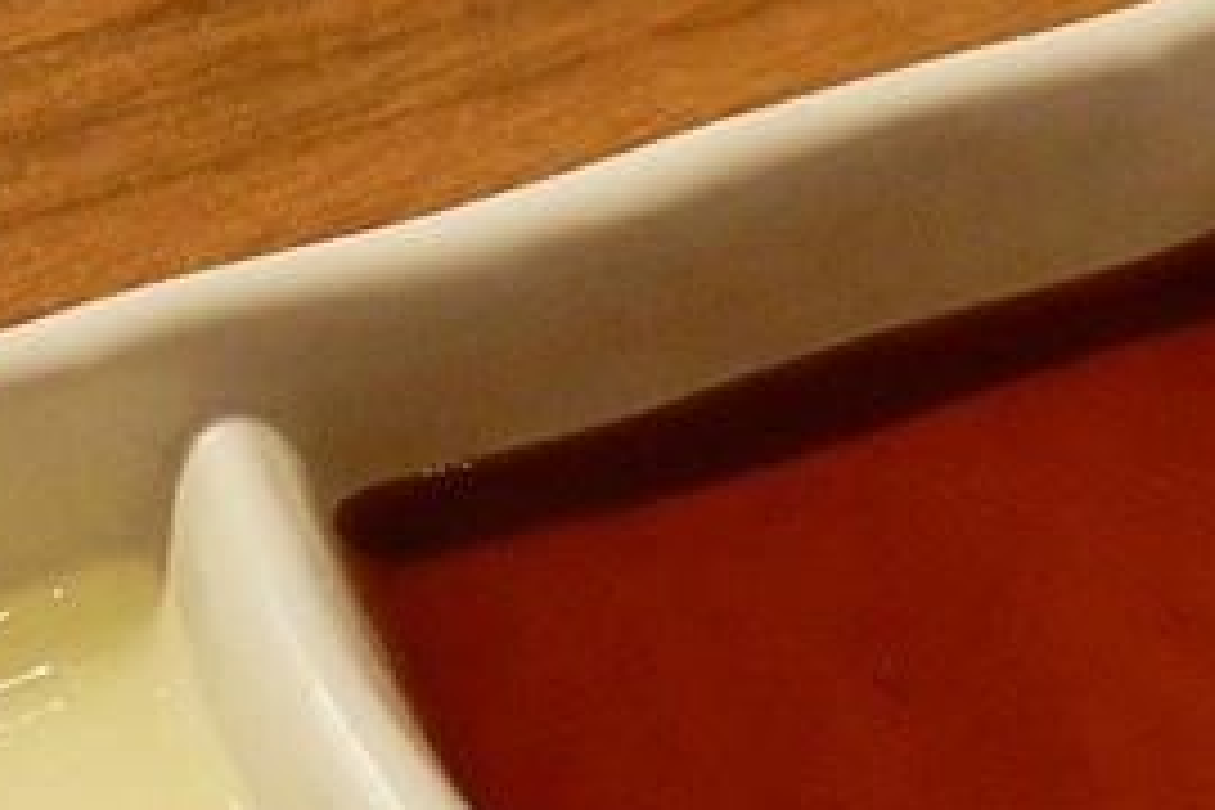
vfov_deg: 11.9
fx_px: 3746
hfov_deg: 18.4
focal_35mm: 111
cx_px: 585
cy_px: 1166
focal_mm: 6.4
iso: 400
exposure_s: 1/30
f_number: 4
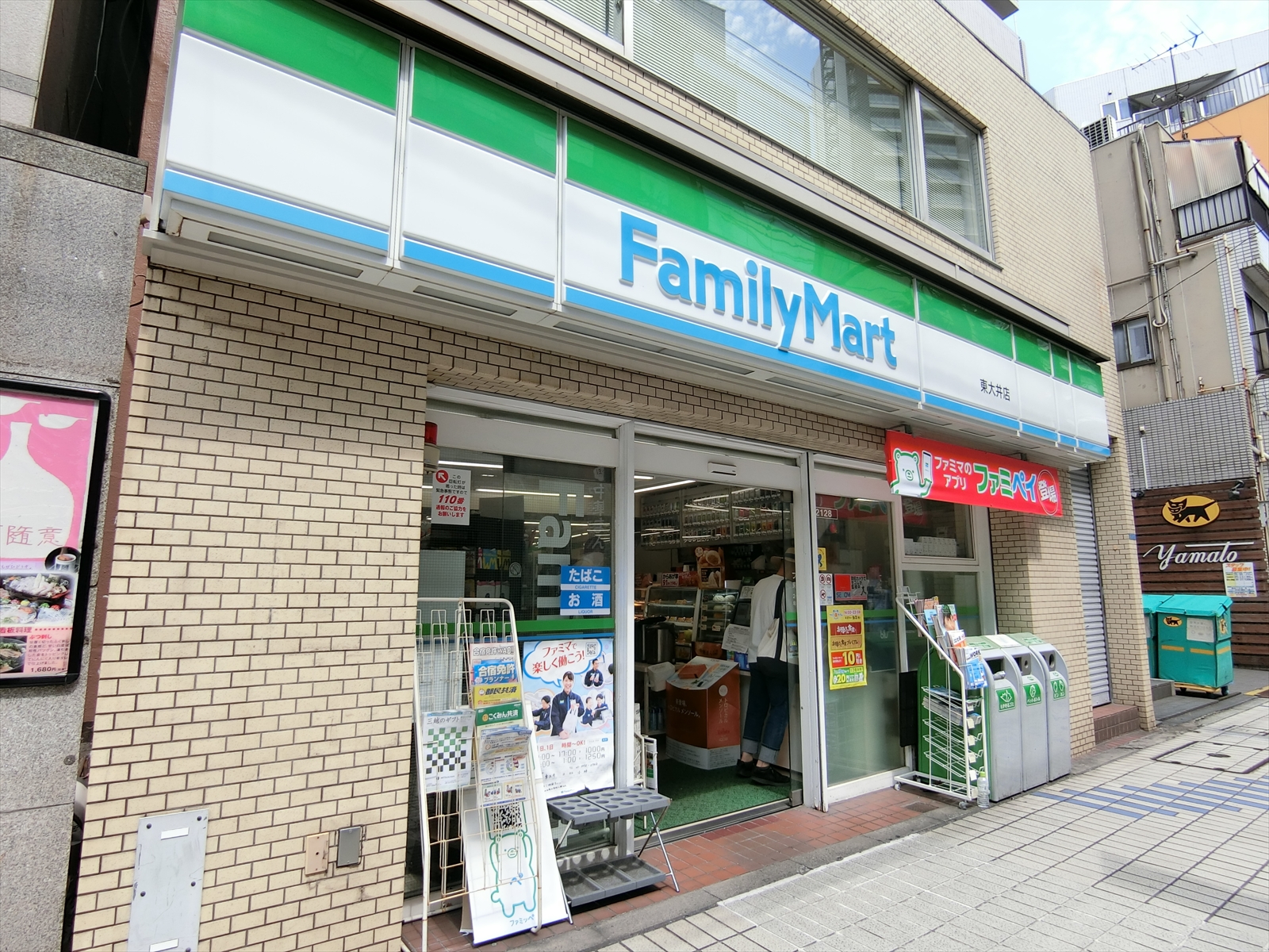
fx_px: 697
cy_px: 476
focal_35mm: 19
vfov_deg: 68.7
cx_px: 634
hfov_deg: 84.7
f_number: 2.7
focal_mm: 4.06
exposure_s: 1/500
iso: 80
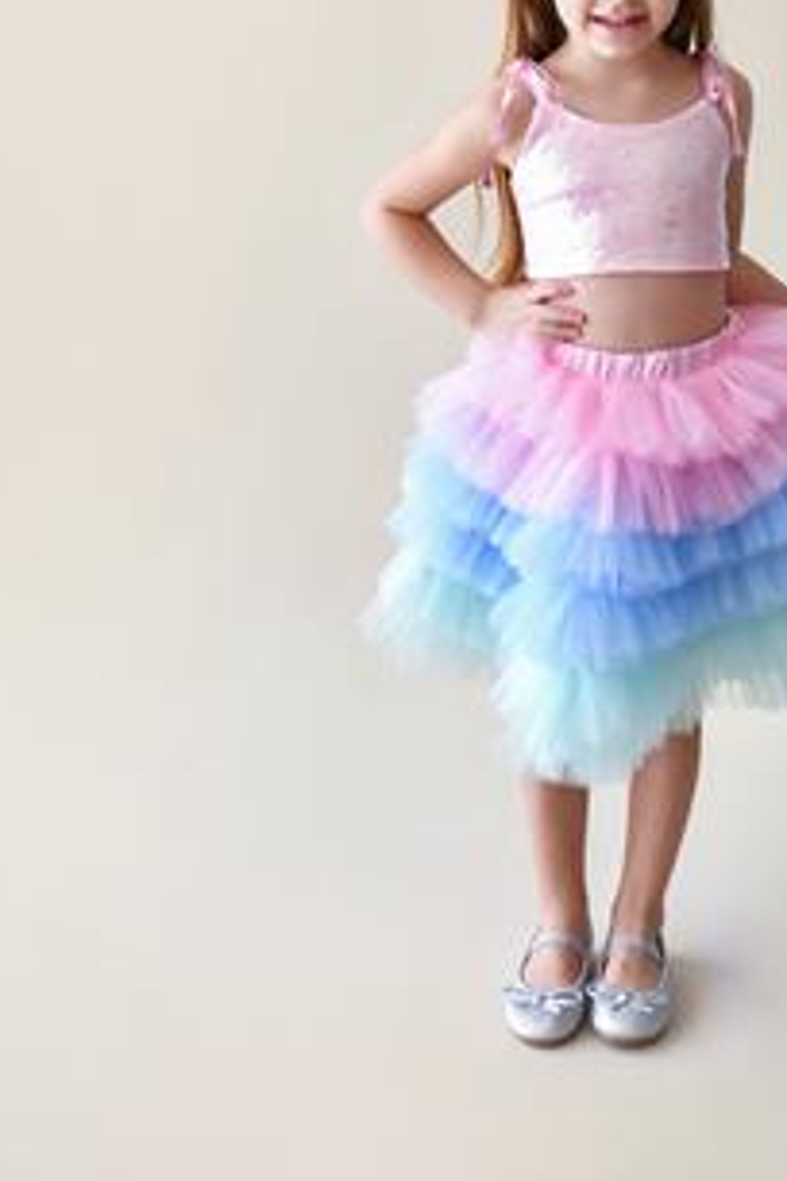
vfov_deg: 29.0
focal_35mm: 67
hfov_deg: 20.1
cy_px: 141
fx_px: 2197
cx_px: 606
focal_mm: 35
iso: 250
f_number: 2
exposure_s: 1/250
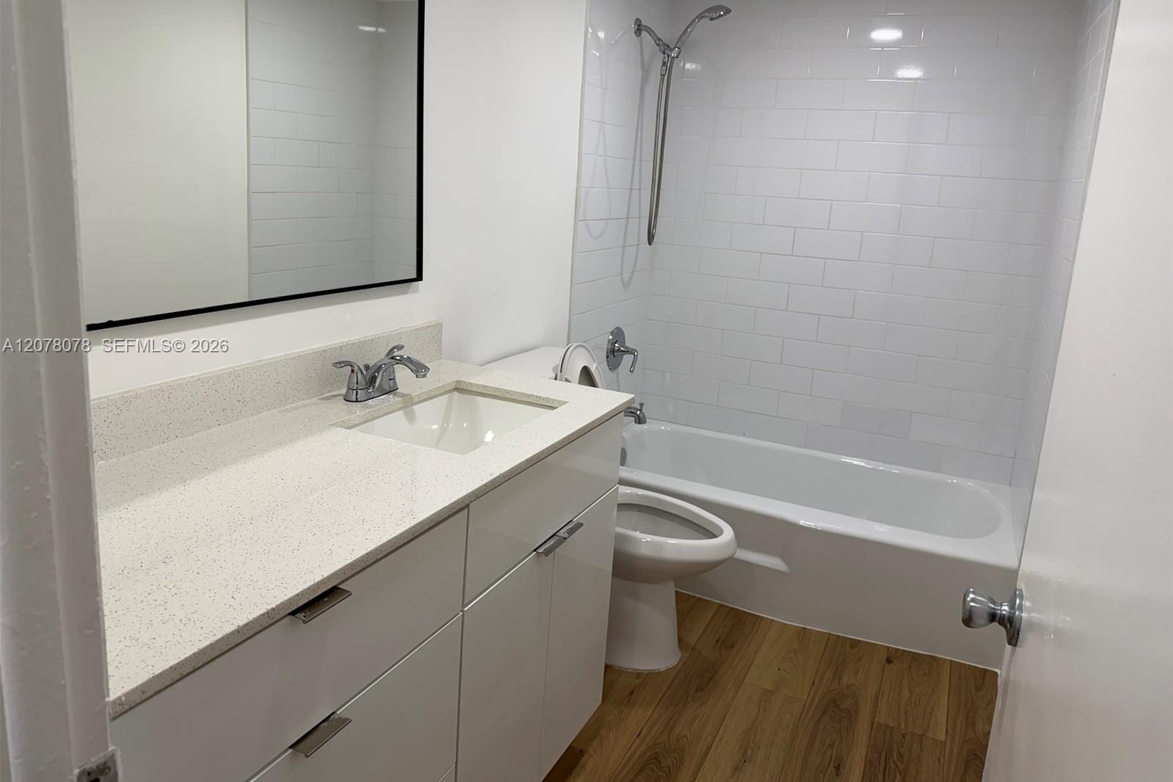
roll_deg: -3.0
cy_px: 347
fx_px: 814
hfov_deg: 71.5
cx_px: 586
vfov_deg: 51.2
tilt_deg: -10.8
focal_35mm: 25
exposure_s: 1/120
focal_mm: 6.76
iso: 50
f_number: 1.78
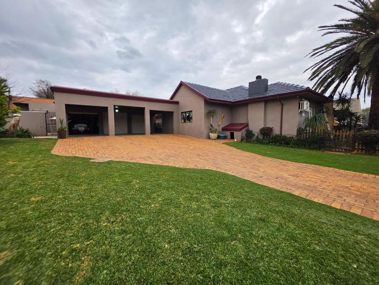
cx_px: 190
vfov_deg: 89.9
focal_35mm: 13
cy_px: 142
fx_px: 142
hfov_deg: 106.2
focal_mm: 2.2
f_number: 1.9
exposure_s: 1/353
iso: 32
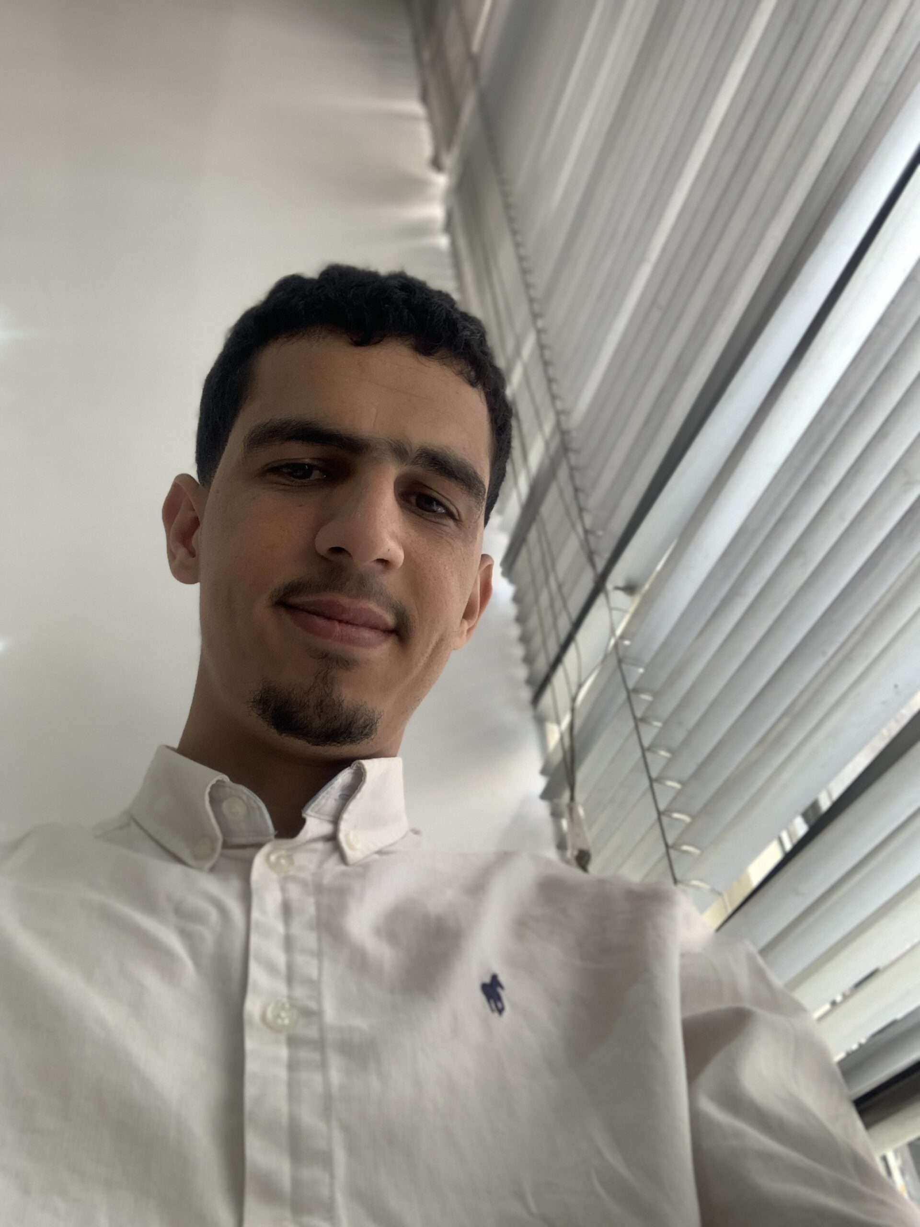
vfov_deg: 56.8
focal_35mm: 32
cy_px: 614
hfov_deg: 44.2
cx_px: 460
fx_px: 1134
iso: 100
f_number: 2.2
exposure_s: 1/60
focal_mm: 2.87
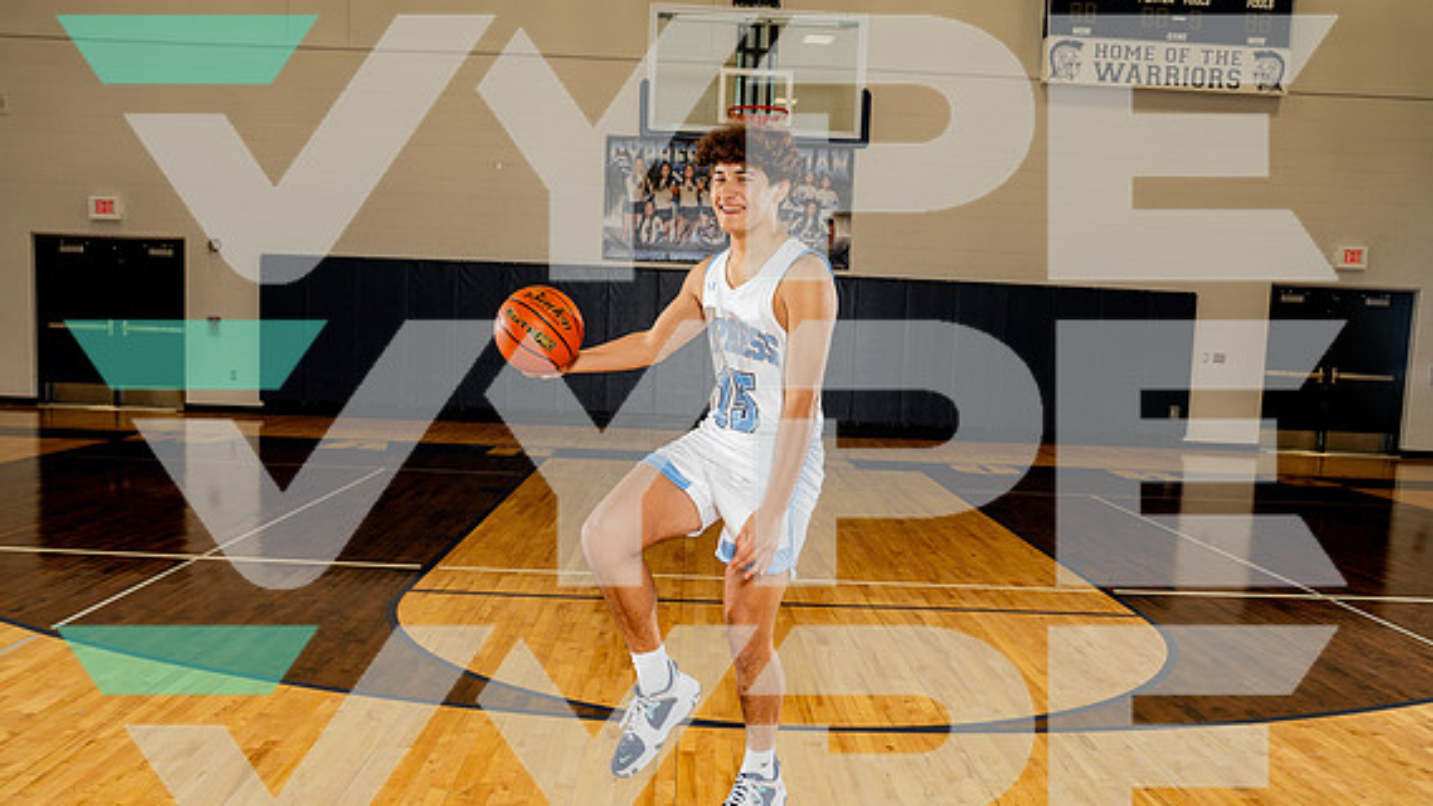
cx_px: 705
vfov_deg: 37.7
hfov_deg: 62.6
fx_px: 1178
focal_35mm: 31
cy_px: 455
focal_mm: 29
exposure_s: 1/250
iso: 400
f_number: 5.6
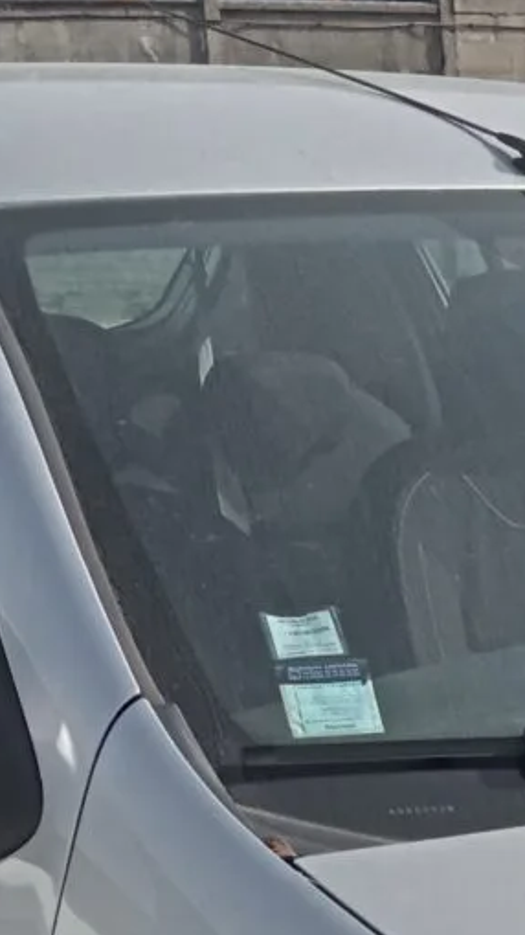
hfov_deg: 10.1
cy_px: 1231
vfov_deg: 17.4
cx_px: 872
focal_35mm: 115
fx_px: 2848
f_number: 2.2
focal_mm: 3.46
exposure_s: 1/1639
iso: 100
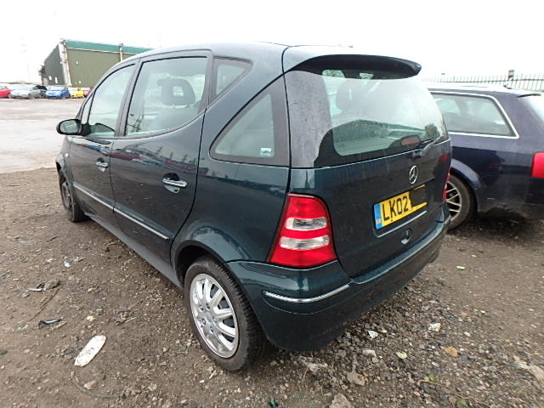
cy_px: 204
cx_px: 272
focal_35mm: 21
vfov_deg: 63.4
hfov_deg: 79.0
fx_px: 330
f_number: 3.5
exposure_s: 1/160
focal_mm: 3.7
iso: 125
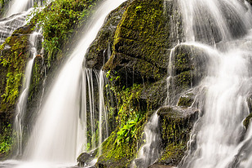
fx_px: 315
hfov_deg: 43.3
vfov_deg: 29.9
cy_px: 79
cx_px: 94
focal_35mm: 45
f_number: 16
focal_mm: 24
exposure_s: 1.3
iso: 100
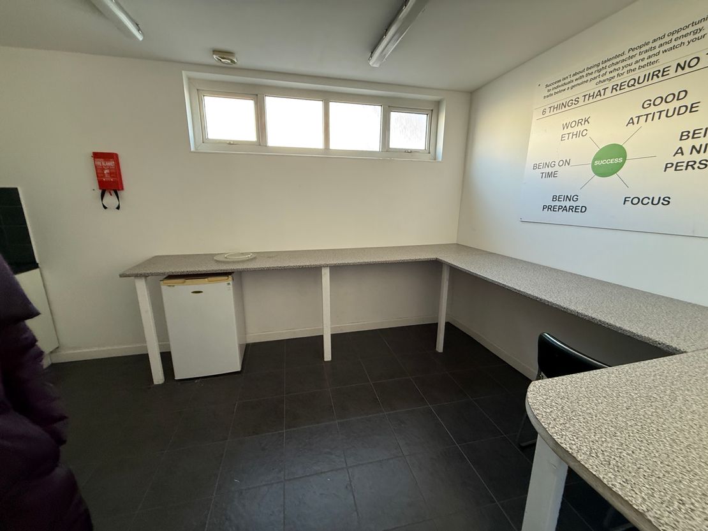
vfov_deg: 85.7
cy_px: 266
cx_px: 354
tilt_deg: -12.6
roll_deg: -0.9
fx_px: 286
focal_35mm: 14
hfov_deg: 102.1
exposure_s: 1/100
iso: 320
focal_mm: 2.22
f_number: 2.2
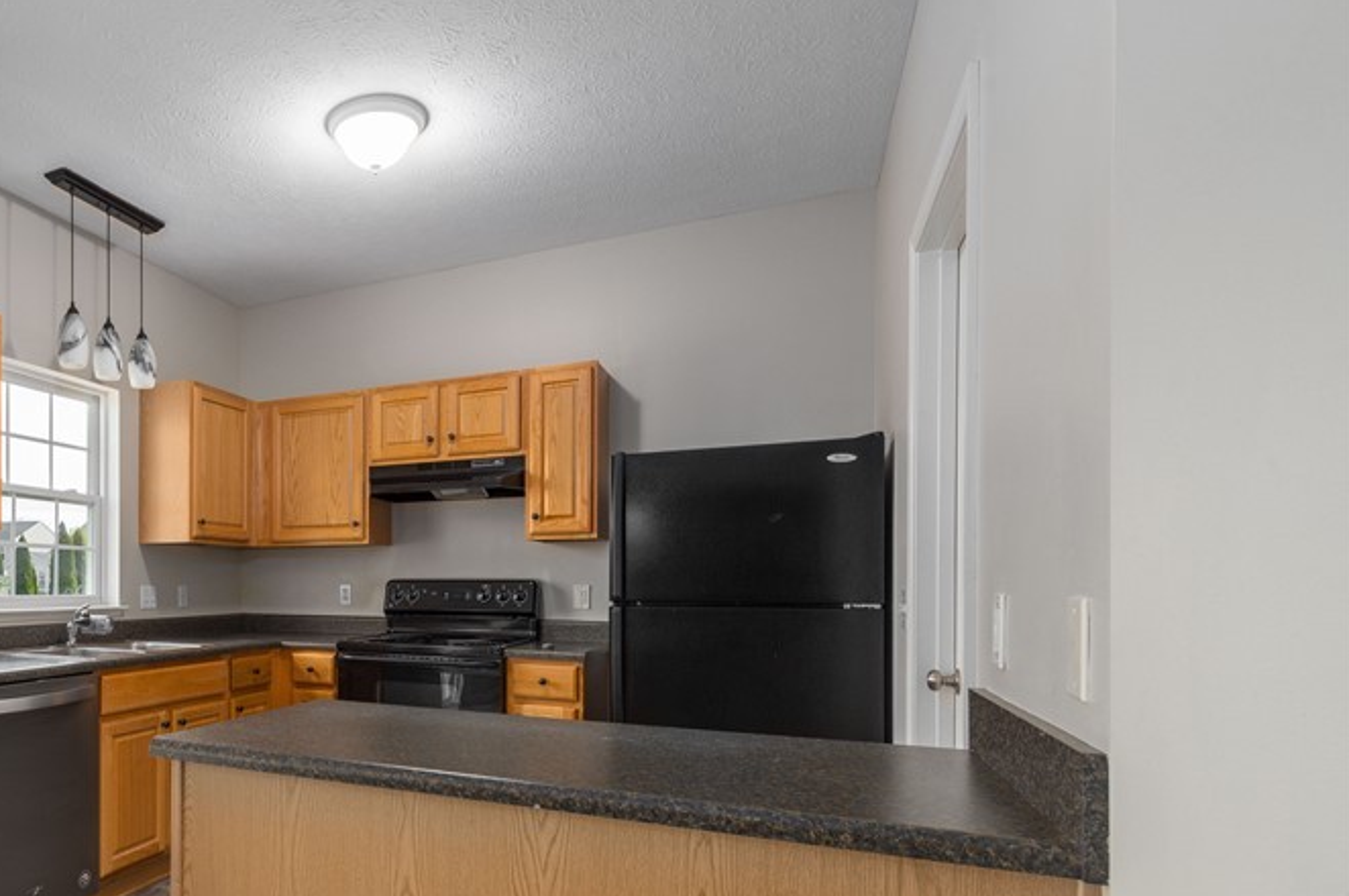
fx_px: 861
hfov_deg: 68.0
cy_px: 596
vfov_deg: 53.9
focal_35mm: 23
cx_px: 246
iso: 200
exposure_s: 1/60
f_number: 9
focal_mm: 14
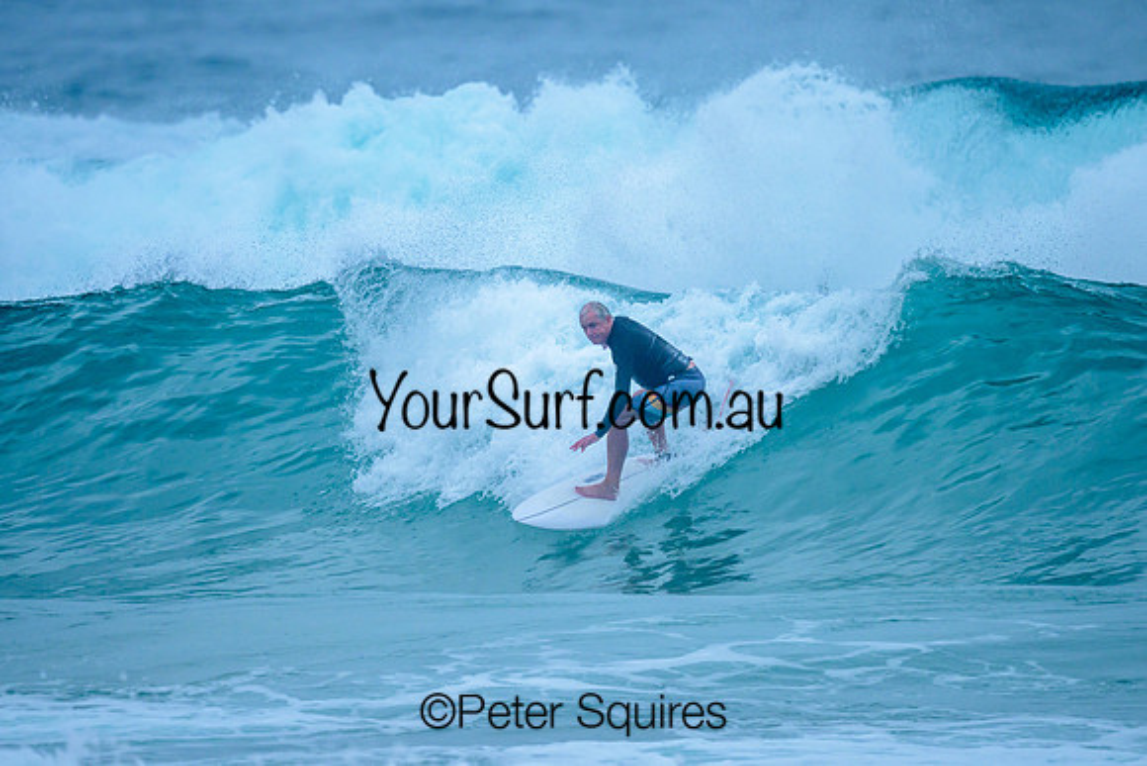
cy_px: 364
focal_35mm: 1100
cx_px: 631
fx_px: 35054
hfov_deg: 1.9
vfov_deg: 1.3
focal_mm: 800
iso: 360
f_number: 6.3
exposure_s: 1/2000
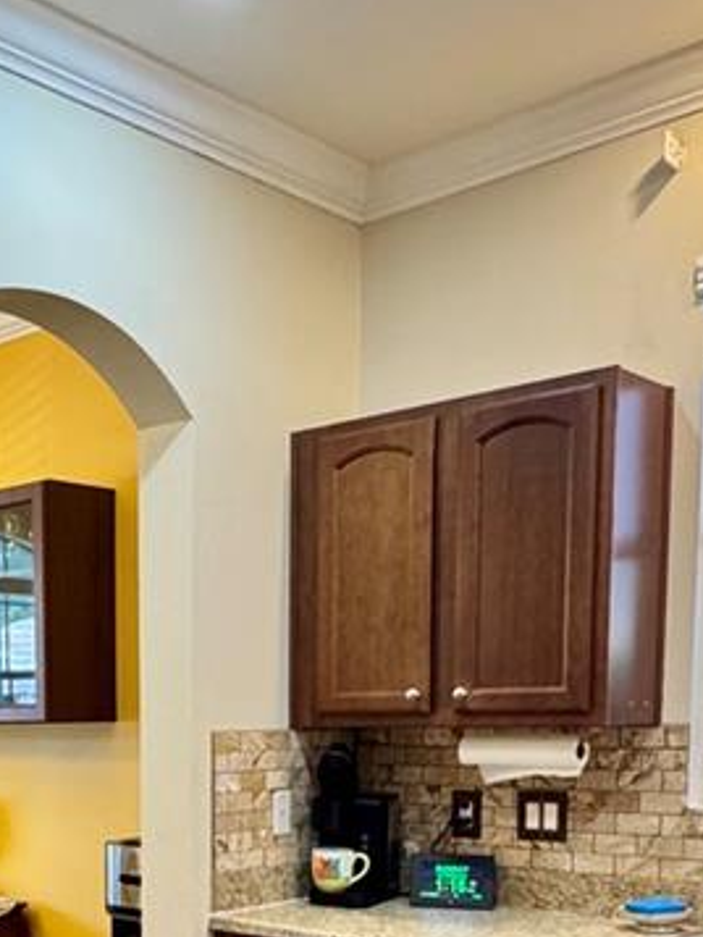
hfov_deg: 29.1
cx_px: 16
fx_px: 1272
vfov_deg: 37.7
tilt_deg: -6.2
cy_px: 848
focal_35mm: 47
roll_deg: +1.2
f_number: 2.2
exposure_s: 1/60
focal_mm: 2.22
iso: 320
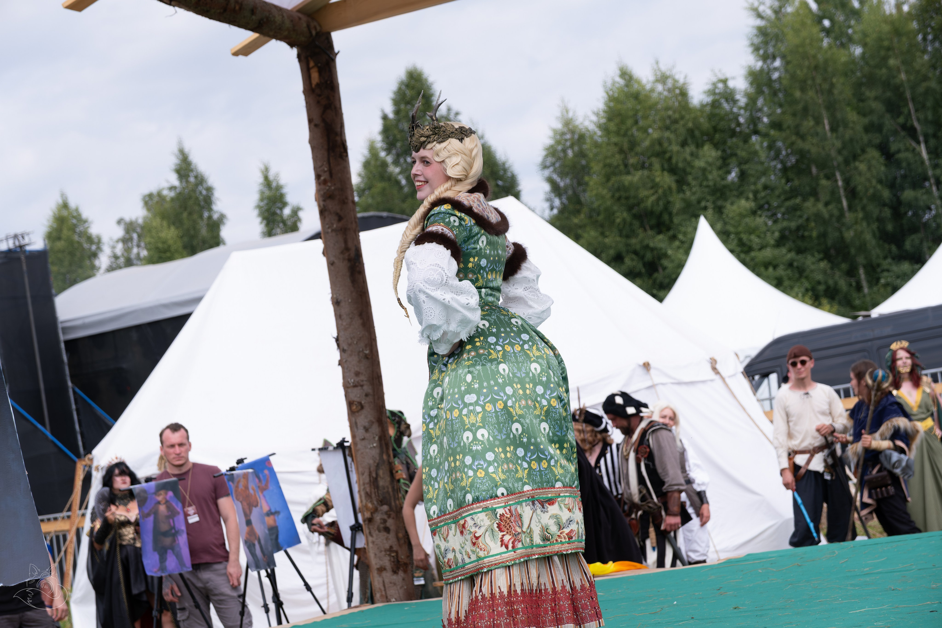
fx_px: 2172
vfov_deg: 16.5
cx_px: 471
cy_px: 314
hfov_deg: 24.5
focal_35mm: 83
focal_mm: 55
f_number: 5
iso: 160
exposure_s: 1/640
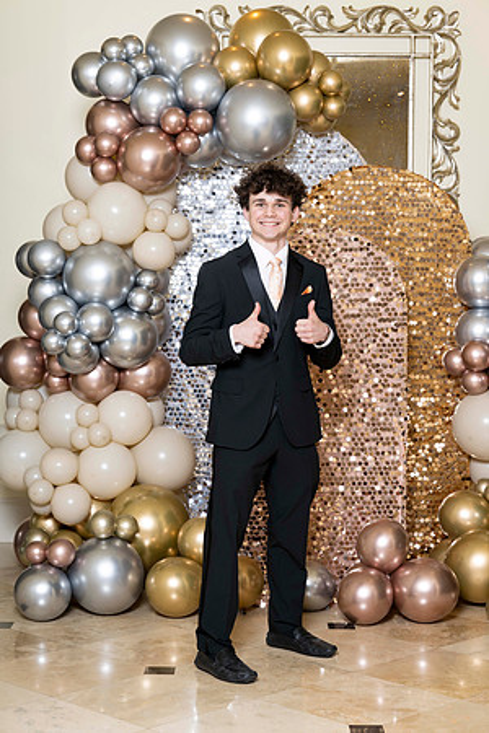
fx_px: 1548
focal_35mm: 76
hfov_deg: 17.9
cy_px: 366
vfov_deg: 26.7
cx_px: 244
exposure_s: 1/200
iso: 250
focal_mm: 76
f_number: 5.6
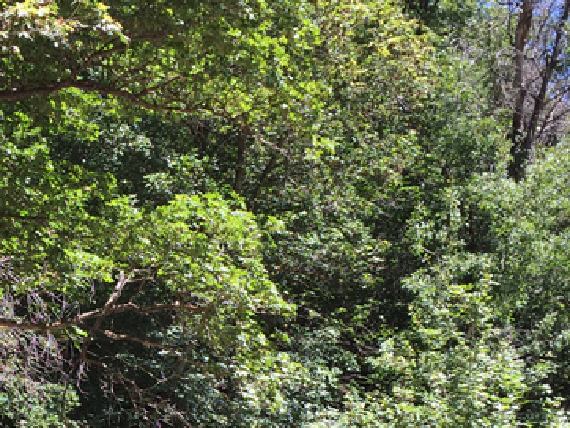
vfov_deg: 17.5
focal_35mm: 82
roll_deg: +2.2
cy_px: 453
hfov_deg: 23.3
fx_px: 1351
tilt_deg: +2.4
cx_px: 68
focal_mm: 4.15
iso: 32
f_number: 2.2
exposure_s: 1/599
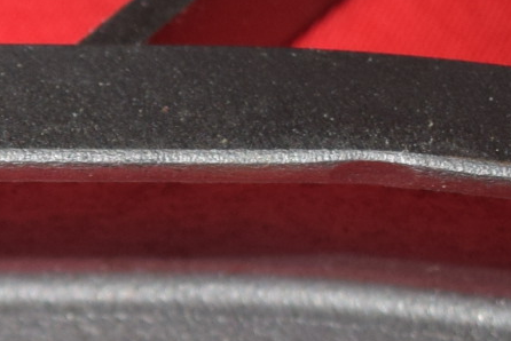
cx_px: -732
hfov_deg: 8.2
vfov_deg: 5.9
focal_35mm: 231
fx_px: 3286
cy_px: 362
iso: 400
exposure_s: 1/60
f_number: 5
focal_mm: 23
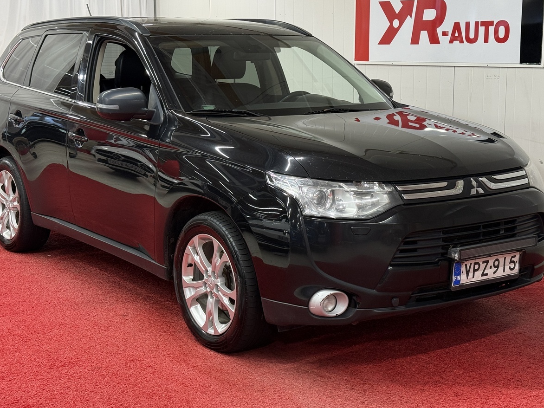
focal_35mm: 59
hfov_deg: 32.7
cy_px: 176
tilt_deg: -7.1
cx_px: 259
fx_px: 927
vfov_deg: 24.8
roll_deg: +0.1
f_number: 1.78
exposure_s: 1/50
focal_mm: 6.76
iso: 50
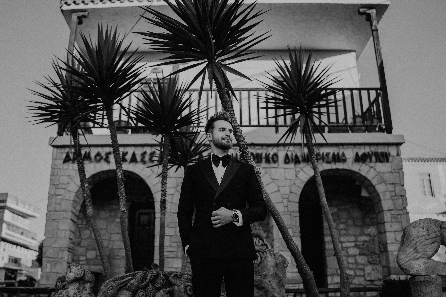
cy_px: 148
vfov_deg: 37.9
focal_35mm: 35
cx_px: 223
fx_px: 434
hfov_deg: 54.4
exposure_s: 1/800
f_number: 2
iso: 100
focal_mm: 35
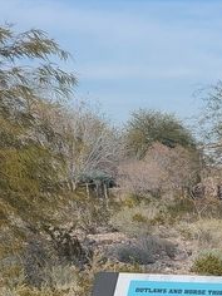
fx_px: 752
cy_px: 460
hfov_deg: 15.2
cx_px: 355
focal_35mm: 88
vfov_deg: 19.1
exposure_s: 1/1681
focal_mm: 5.4
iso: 40
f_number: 1.8
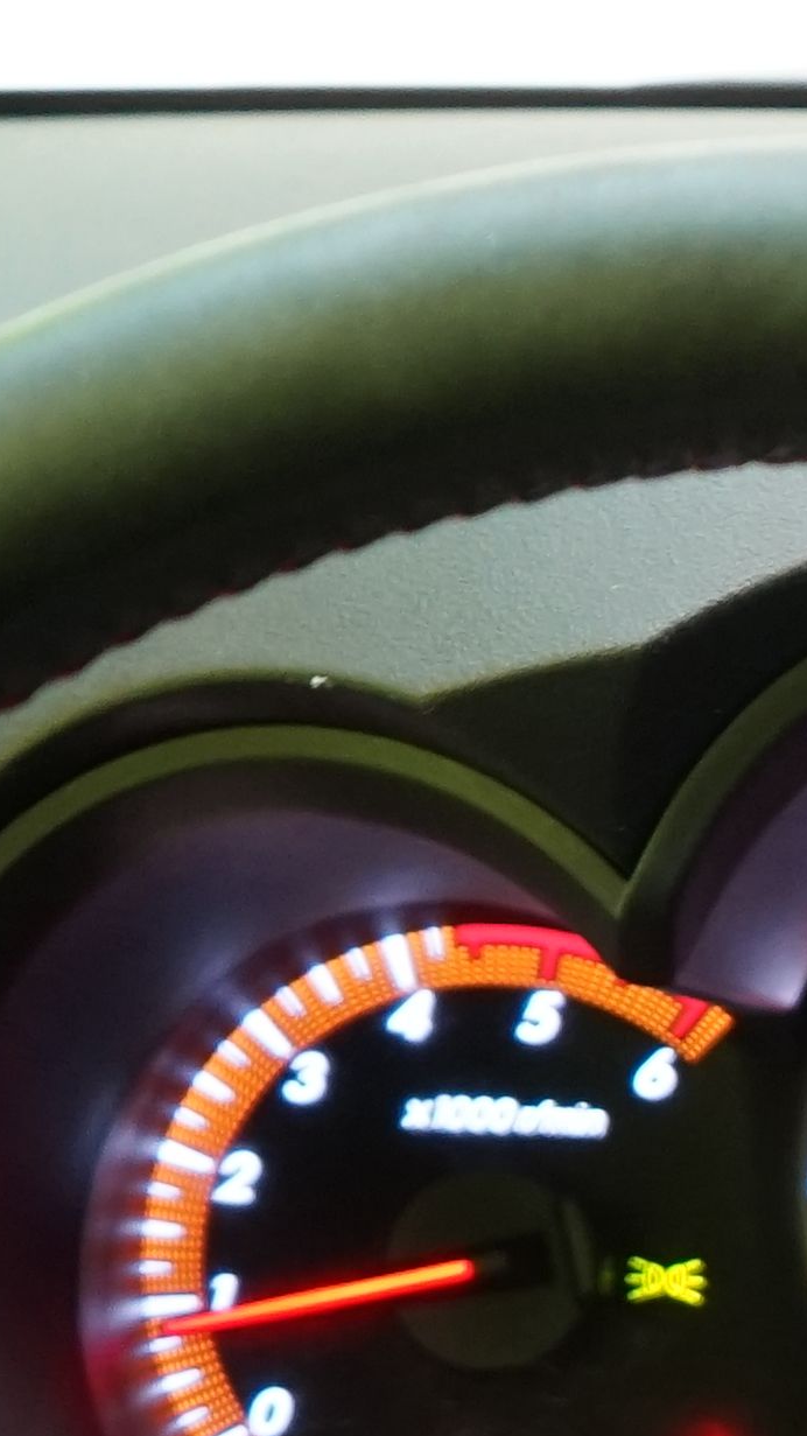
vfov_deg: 13.9
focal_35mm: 143
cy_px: 2256
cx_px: 2145
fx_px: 5443
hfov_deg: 7.7
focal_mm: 28
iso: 1250
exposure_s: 1/30
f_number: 3.5
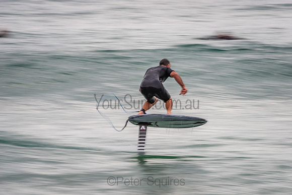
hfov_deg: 4.1
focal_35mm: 500
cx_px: 146
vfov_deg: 2.8
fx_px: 4056
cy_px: 98
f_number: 16
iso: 64
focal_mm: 500
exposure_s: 1/20
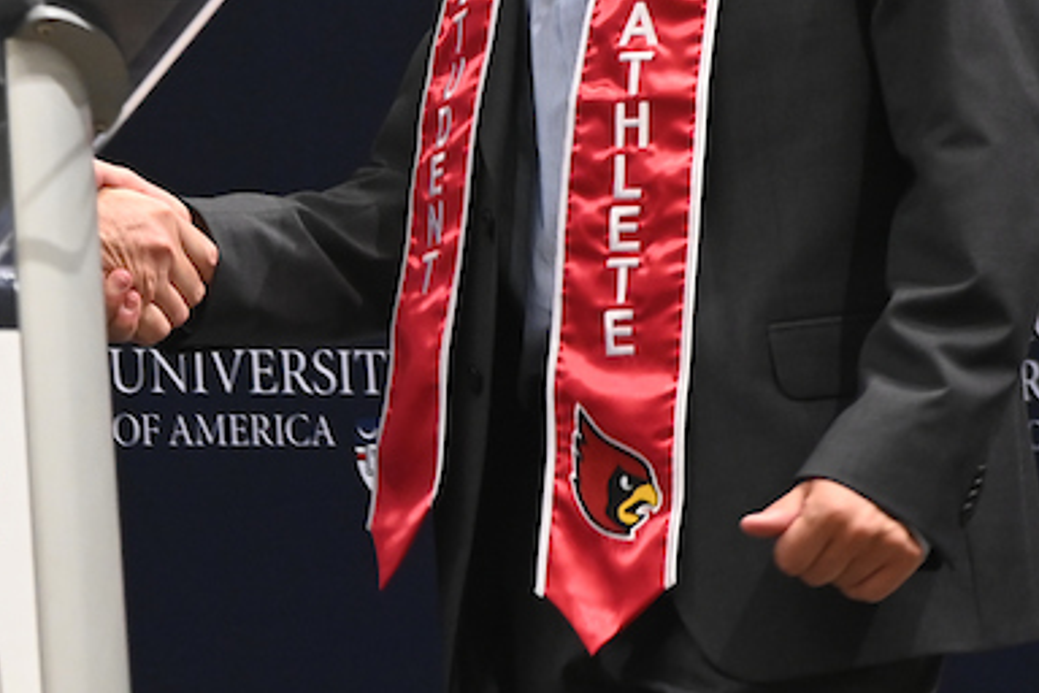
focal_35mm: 219
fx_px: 6320
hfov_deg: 9.3
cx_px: -165
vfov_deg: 6.3
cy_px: 30
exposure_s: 1/100
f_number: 5
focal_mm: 70
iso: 3200
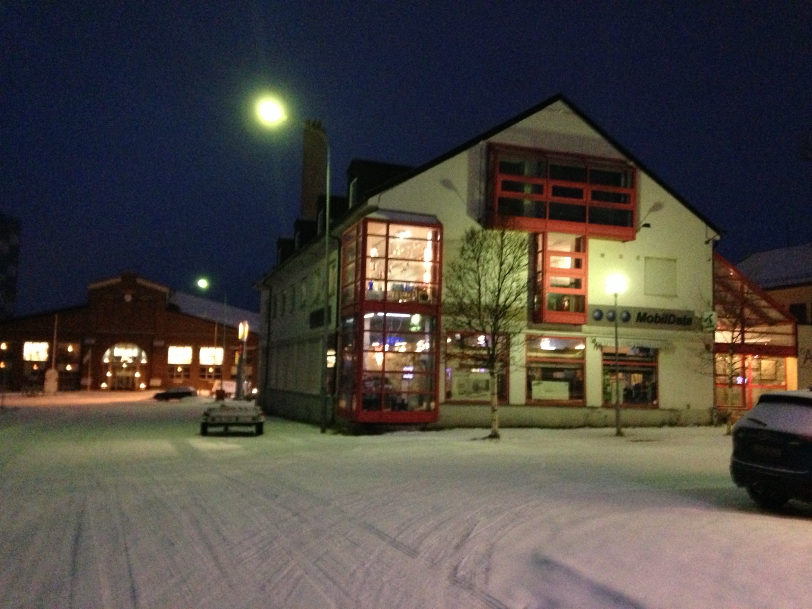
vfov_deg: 42.9
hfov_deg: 55.4
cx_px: 406
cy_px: 304
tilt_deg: +2.9
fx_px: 774
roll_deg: -1.5
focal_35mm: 33
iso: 800
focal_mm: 4.12
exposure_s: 1/15
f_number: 2.4
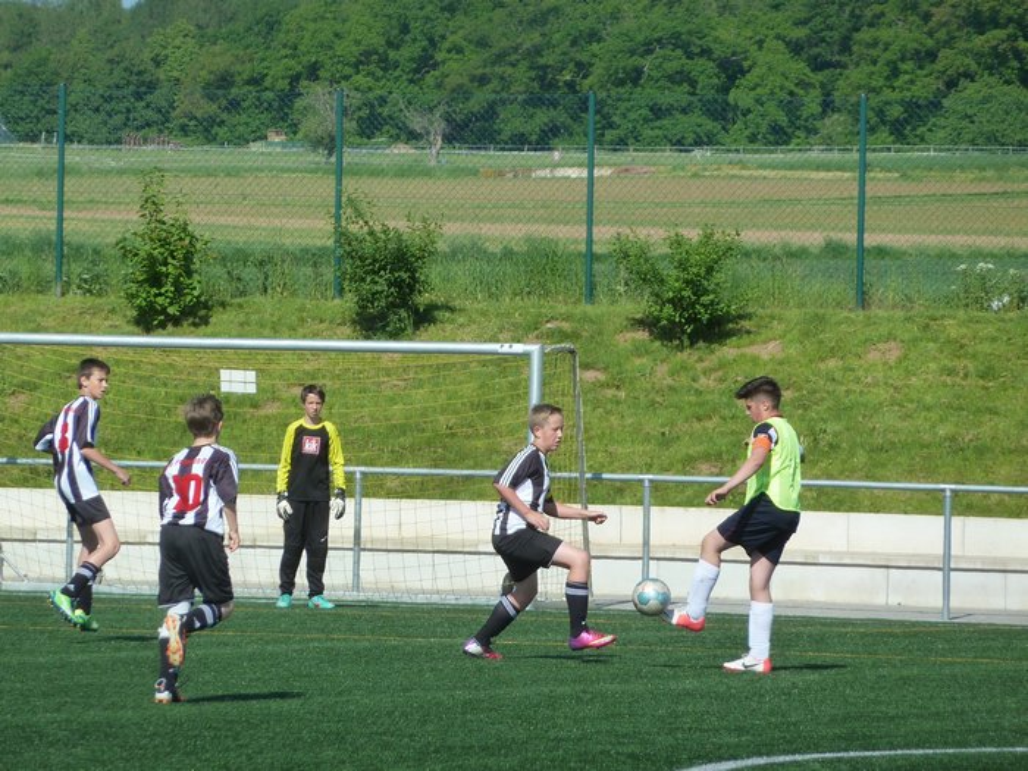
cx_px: 514
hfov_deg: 6.6
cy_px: 386
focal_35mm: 300
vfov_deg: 5.0
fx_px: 8909
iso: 125
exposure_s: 1/500
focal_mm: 49.2
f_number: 4.9
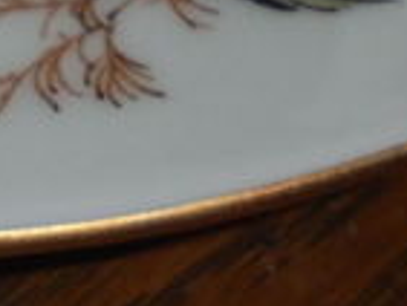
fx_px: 2165
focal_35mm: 184
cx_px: -185
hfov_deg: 10.4
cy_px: -430
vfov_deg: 7.5
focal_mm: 4.6
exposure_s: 1/30
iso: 200
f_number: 11.5
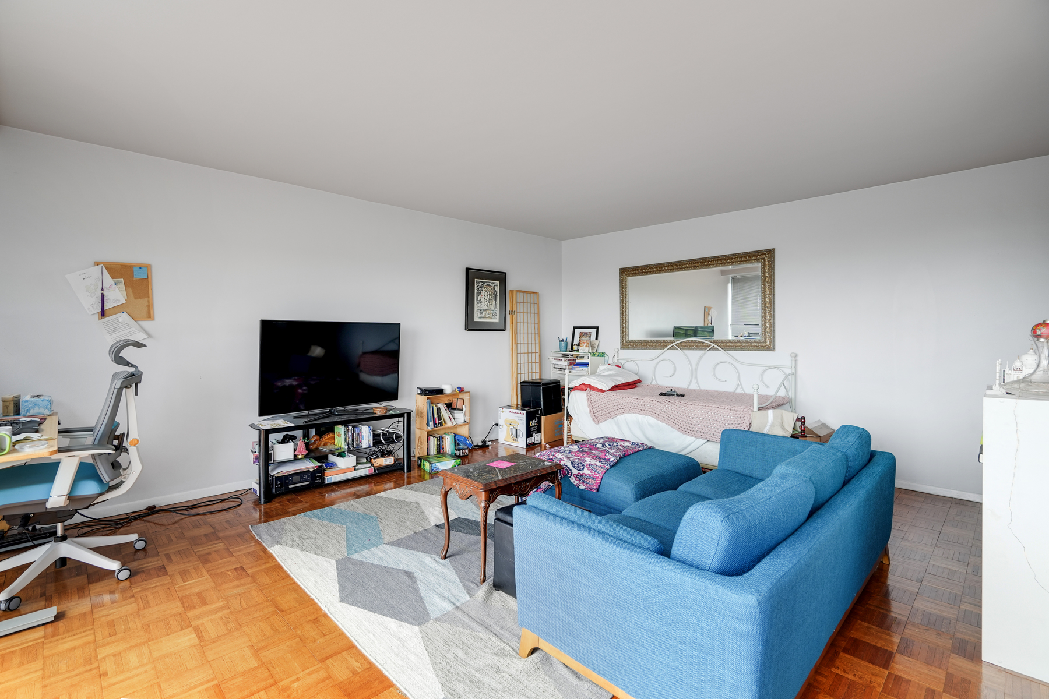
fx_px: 466
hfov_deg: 96.7
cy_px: 350
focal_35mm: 16
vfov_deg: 73.7
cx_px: 524
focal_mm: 16
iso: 400
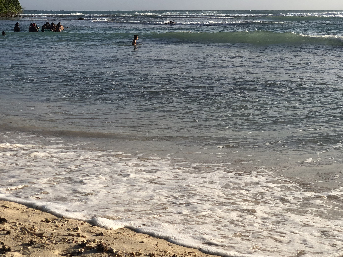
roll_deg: +1.1
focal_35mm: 76
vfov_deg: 19.3
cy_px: 91
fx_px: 753
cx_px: 210
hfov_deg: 25.6
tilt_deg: -6.1
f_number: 2.4
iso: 16
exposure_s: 1/1548
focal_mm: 6
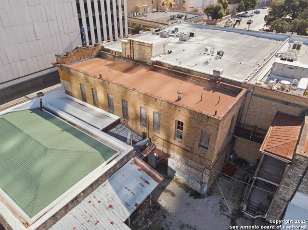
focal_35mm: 24
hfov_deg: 71.6
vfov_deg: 56.8
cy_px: 115
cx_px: 154
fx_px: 213
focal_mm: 4.5
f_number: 2.8
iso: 100
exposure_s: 1/1286
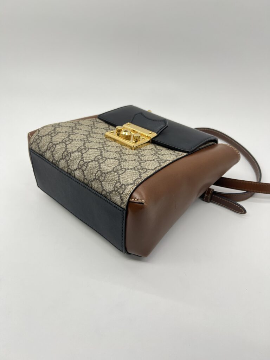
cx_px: 135
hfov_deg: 53.1
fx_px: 270
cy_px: 180
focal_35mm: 26
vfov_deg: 67.3
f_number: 1.5
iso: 32
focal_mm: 5.7
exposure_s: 1/108
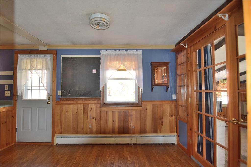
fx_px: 120
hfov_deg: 92.5
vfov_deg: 69.6
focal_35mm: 17
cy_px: 84
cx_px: 126
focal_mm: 11.5
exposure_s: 1/80
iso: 800
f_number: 4
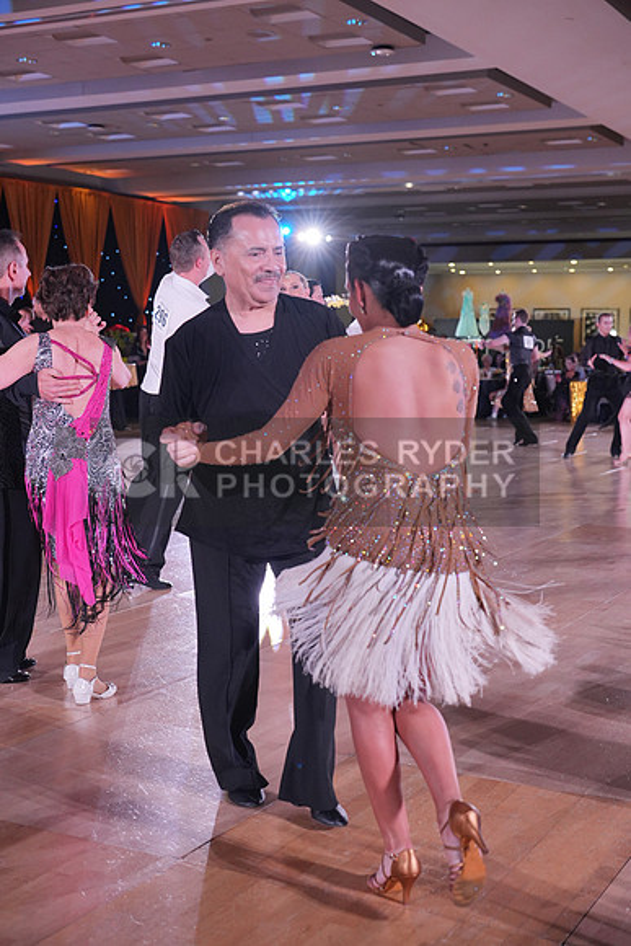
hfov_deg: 27.0
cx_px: 316
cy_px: 473
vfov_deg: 39.6
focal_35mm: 50
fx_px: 1314
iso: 2000
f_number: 4
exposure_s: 1/400
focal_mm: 50
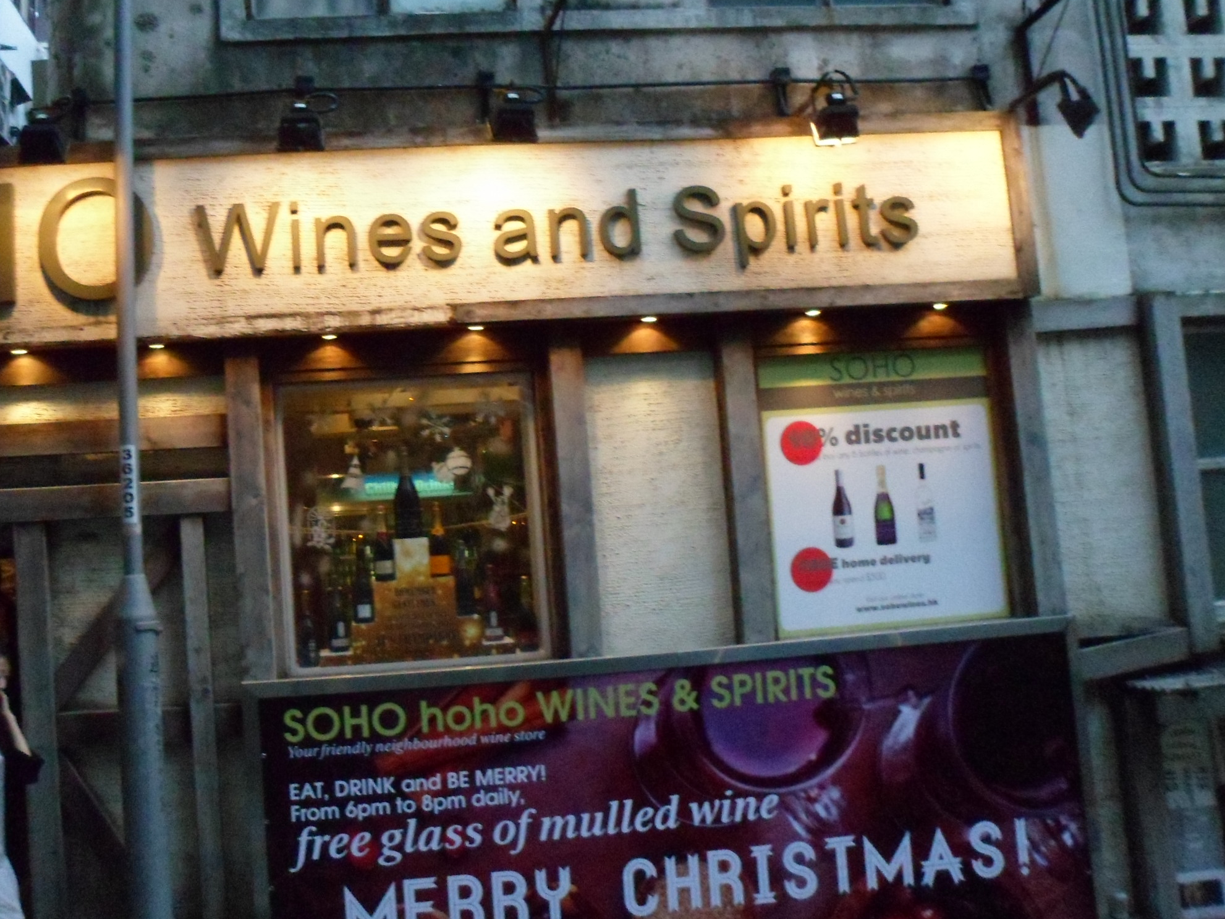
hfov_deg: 53.1
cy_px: 371
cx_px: 430
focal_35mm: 34
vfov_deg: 41.6
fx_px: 1203
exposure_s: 1/250
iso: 800
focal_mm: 4.9
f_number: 3.3
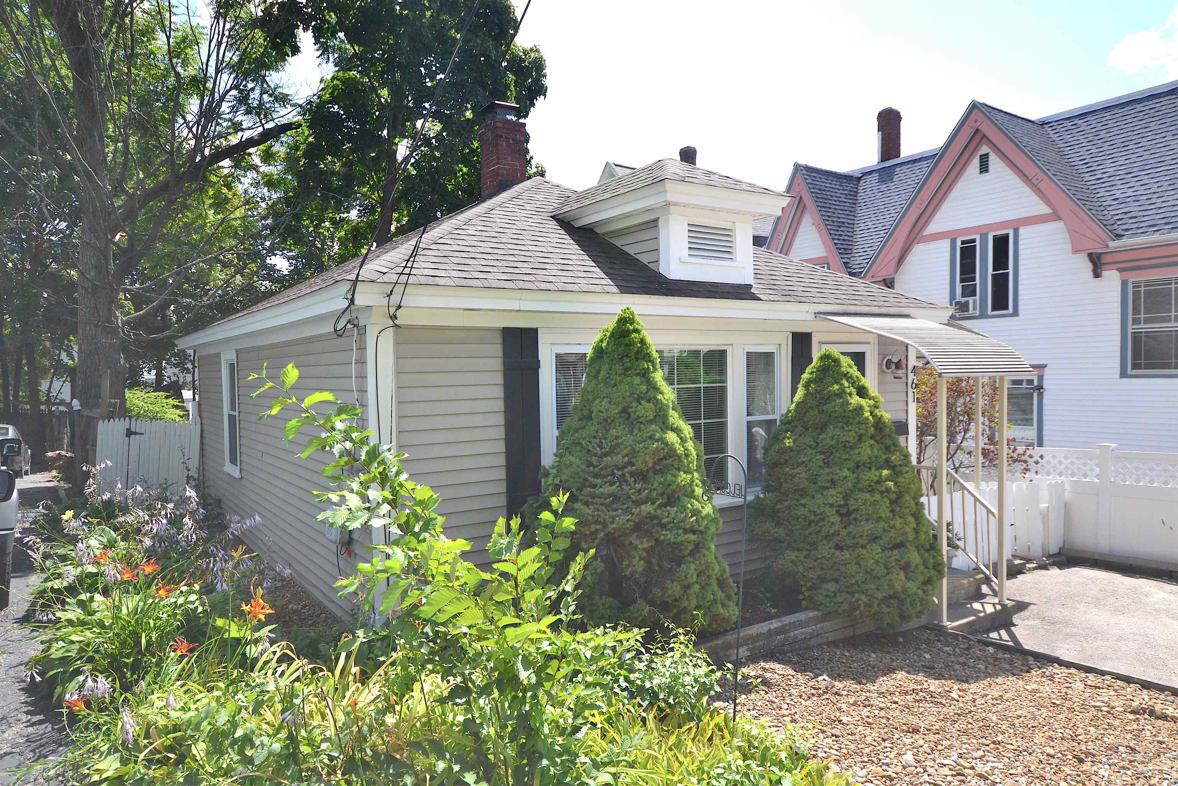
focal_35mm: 24
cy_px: 393
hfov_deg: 73.7
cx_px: 589
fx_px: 785
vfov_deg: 53.1
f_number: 5.6
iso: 400
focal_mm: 16
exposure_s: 1/1000
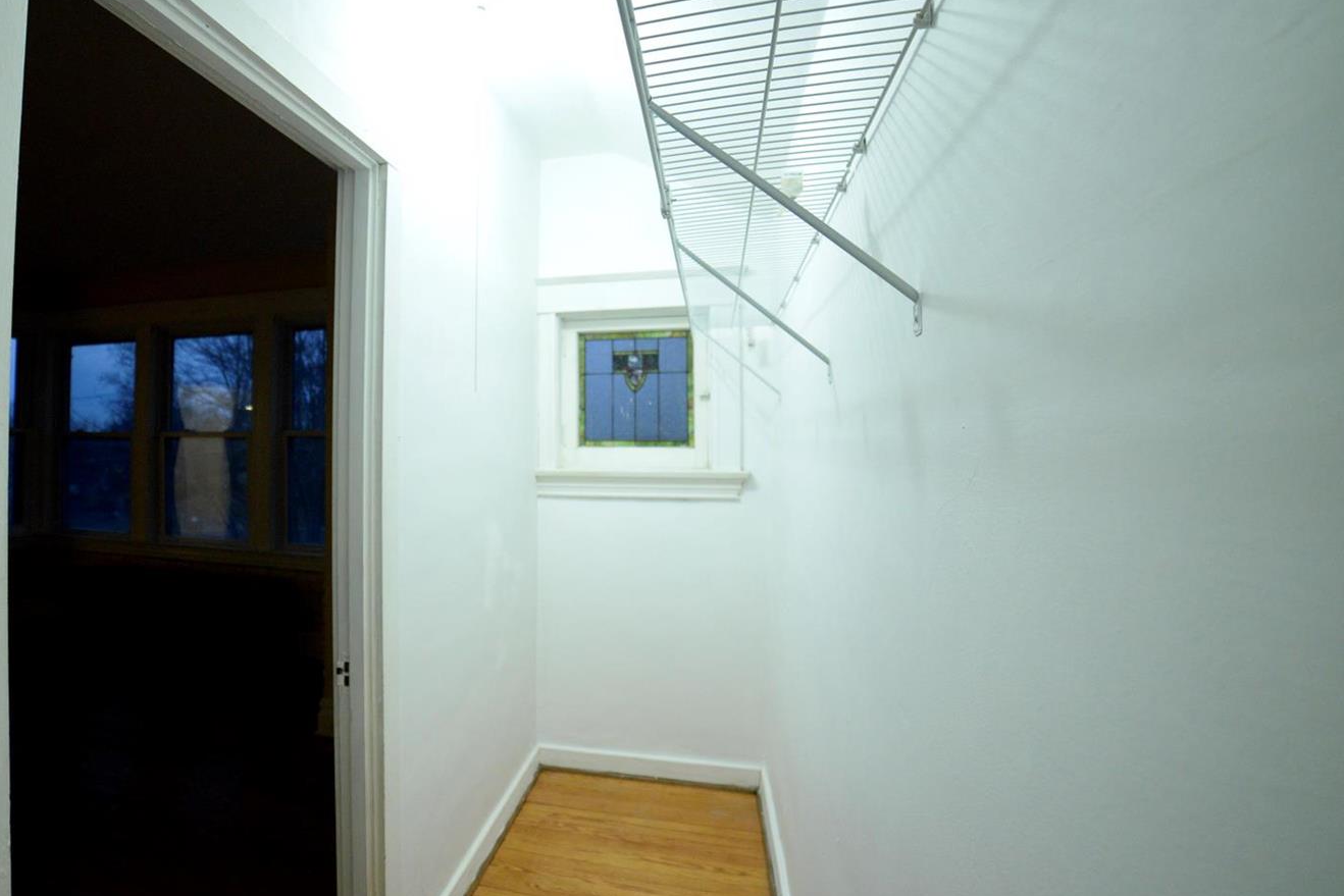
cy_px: 425
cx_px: 536
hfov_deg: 92.0
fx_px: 635
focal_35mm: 17
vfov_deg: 70.4
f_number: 2.8
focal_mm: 14
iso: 3200
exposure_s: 1/200
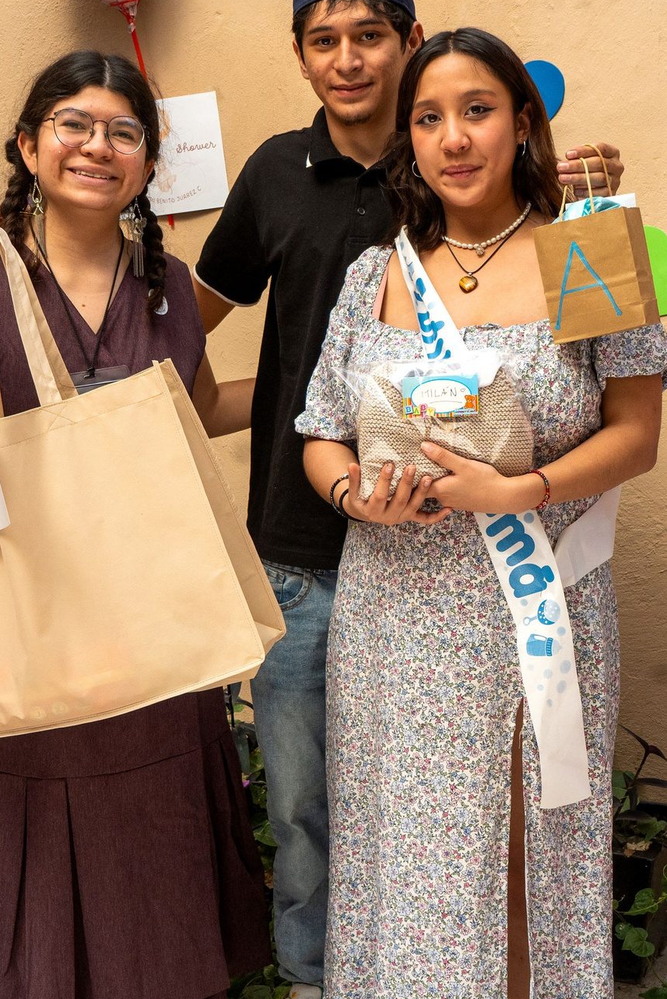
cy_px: 541
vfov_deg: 33.9
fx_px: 1639
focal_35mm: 59
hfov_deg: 23.0
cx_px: 378
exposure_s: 1/200
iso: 800
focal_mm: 28
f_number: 8
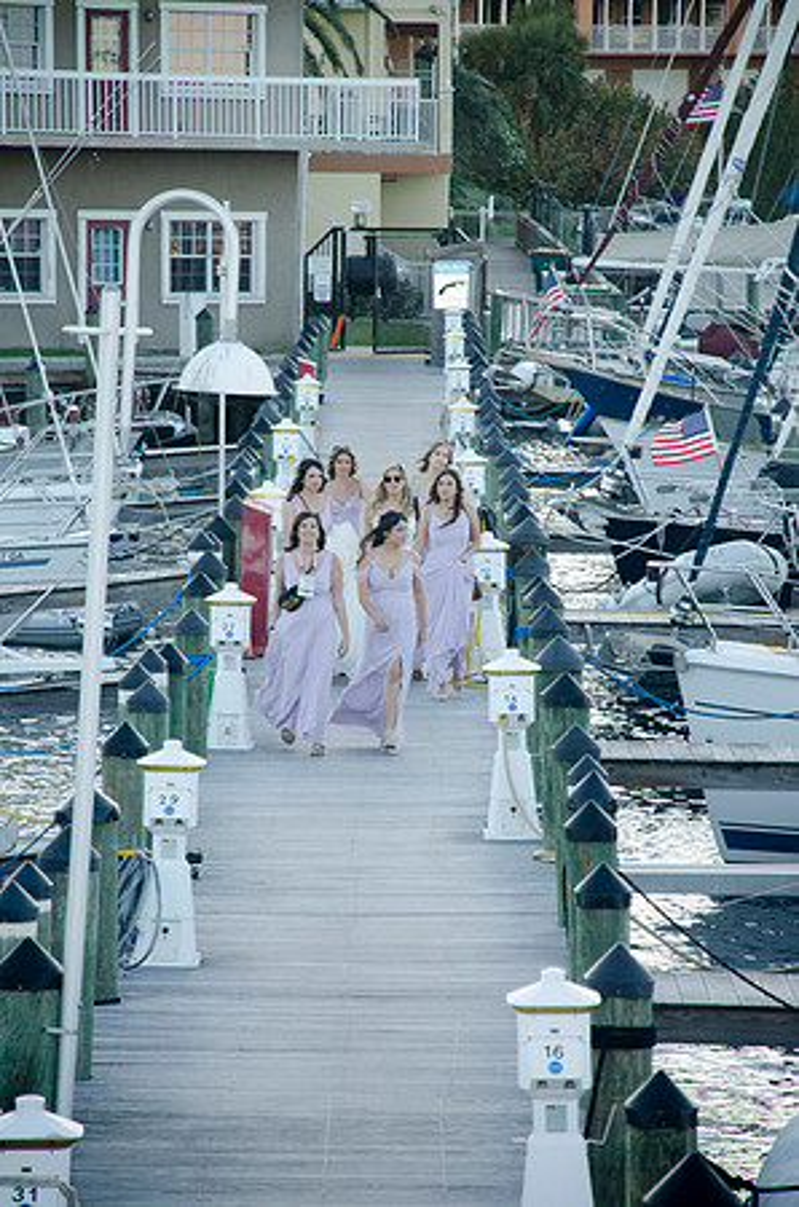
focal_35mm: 202
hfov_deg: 6.8
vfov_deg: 10.2
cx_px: 400
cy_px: 604
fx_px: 6772
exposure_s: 1/250
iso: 400
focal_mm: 135
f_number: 5.6
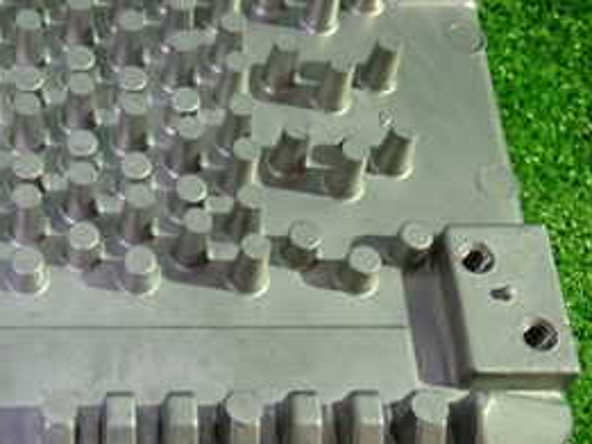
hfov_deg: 27.3
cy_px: 220
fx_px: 1181
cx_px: 79
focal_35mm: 69
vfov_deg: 21.3
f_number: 2.3
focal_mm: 5.4
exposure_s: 1/30
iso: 640
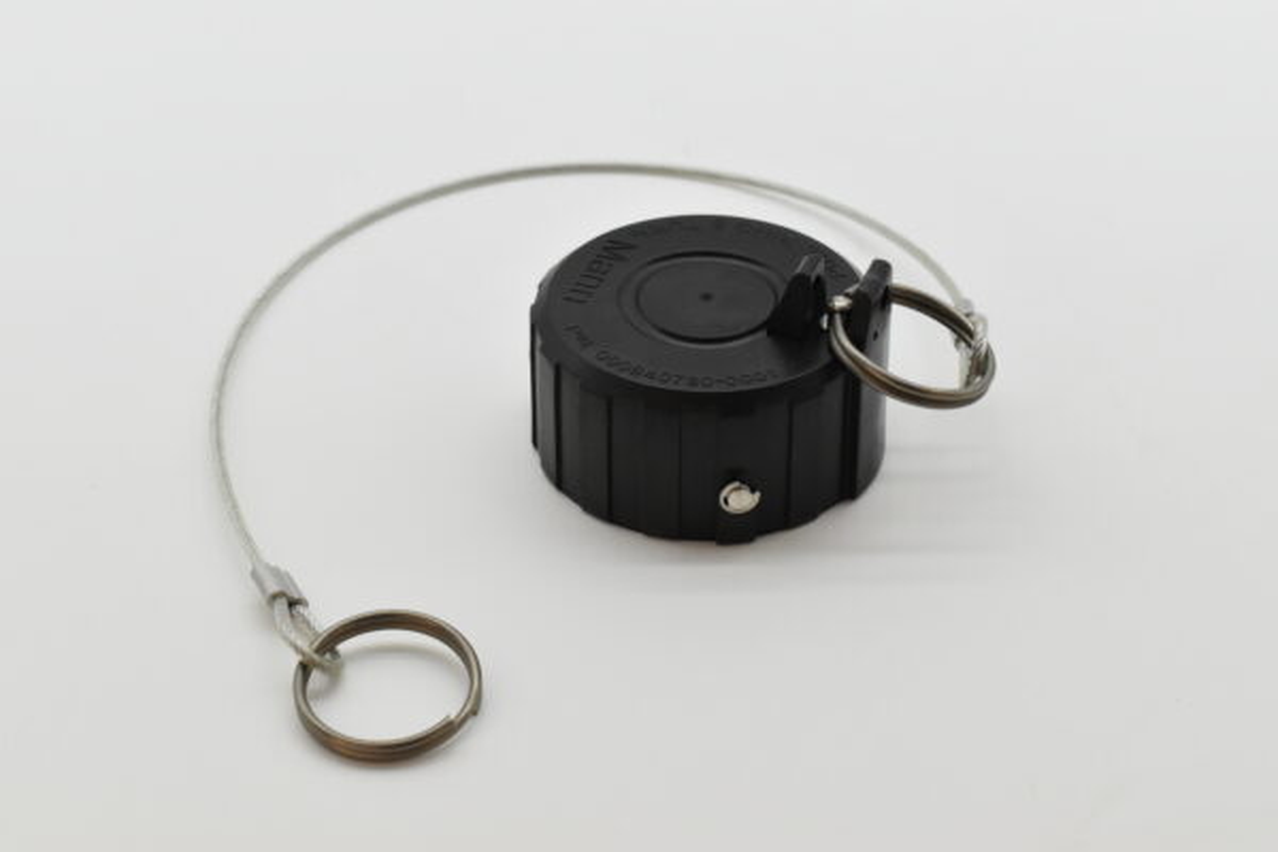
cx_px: 639
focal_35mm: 63
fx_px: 2236
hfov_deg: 31.9
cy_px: 426
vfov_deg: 21.6
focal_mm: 42
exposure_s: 1/1250
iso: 1600
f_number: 8
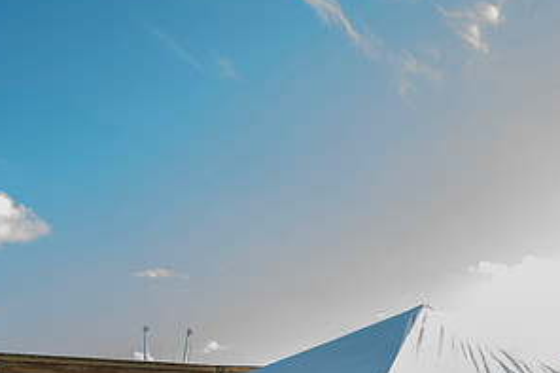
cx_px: 314
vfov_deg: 27.5
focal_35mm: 47
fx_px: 731
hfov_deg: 41.9
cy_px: 339
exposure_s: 1/125
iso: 50
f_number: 5
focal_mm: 24
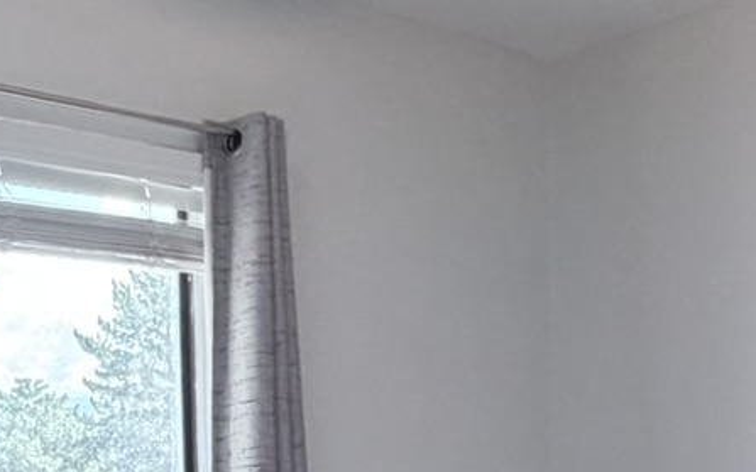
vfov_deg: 17.9
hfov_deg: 30.2
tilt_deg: -5.6
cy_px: 609
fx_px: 1401
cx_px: 436
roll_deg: +0.8
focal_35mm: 68
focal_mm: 2.22
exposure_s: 1/120
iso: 250
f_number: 2.2
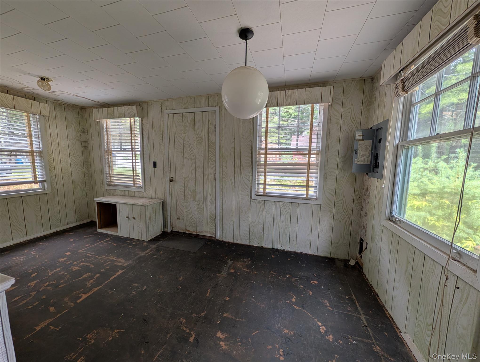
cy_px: 181
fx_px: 167
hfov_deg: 110.5
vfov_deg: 94.6
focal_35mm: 12
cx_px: 240
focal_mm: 2.02
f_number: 1.7
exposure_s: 1/158
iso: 53
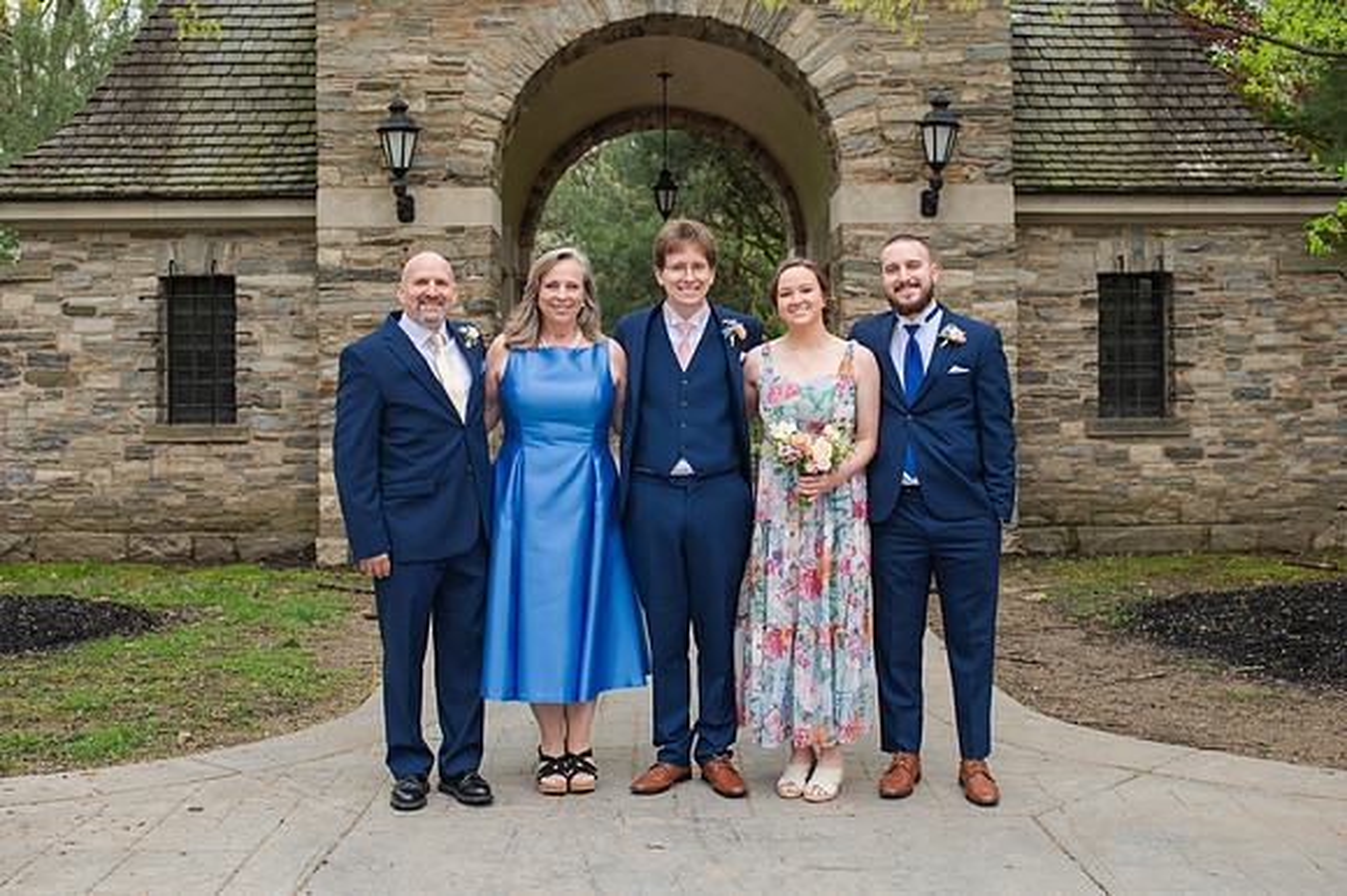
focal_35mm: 42
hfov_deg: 46.0
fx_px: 1586
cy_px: 441
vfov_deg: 31.6
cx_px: 680
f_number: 3.2
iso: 220
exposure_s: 1/320
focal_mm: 35
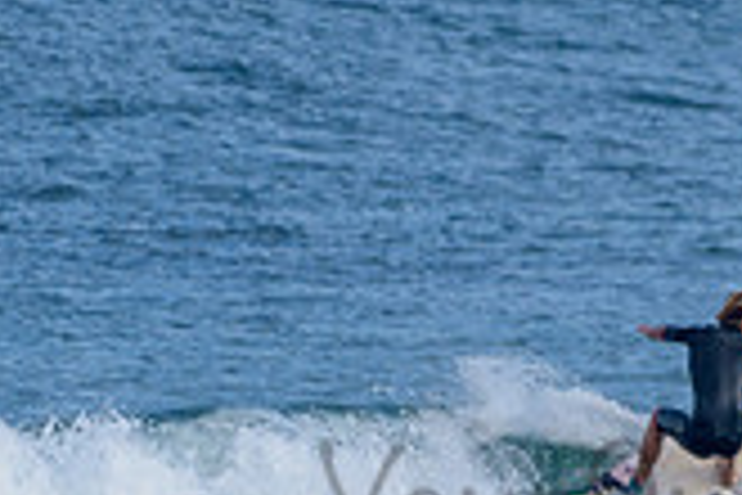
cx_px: 782
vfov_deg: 0.6
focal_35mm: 2152
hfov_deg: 1.0
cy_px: 470
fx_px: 44352
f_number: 5.6
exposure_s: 1/1250
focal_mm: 500
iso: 200
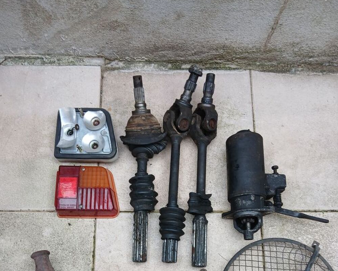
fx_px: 340
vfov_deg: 41.3
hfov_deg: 52.8
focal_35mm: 34
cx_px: 169
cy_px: 222
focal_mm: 3.98
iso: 50
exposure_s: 1/50
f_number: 1.8
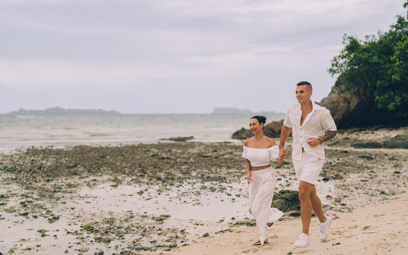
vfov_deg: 24.0
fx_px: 601
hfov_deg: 37.5
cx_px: 205
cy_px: 130
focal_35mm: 54
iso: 125
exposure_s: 1/1250
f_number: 1.8
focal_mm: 50
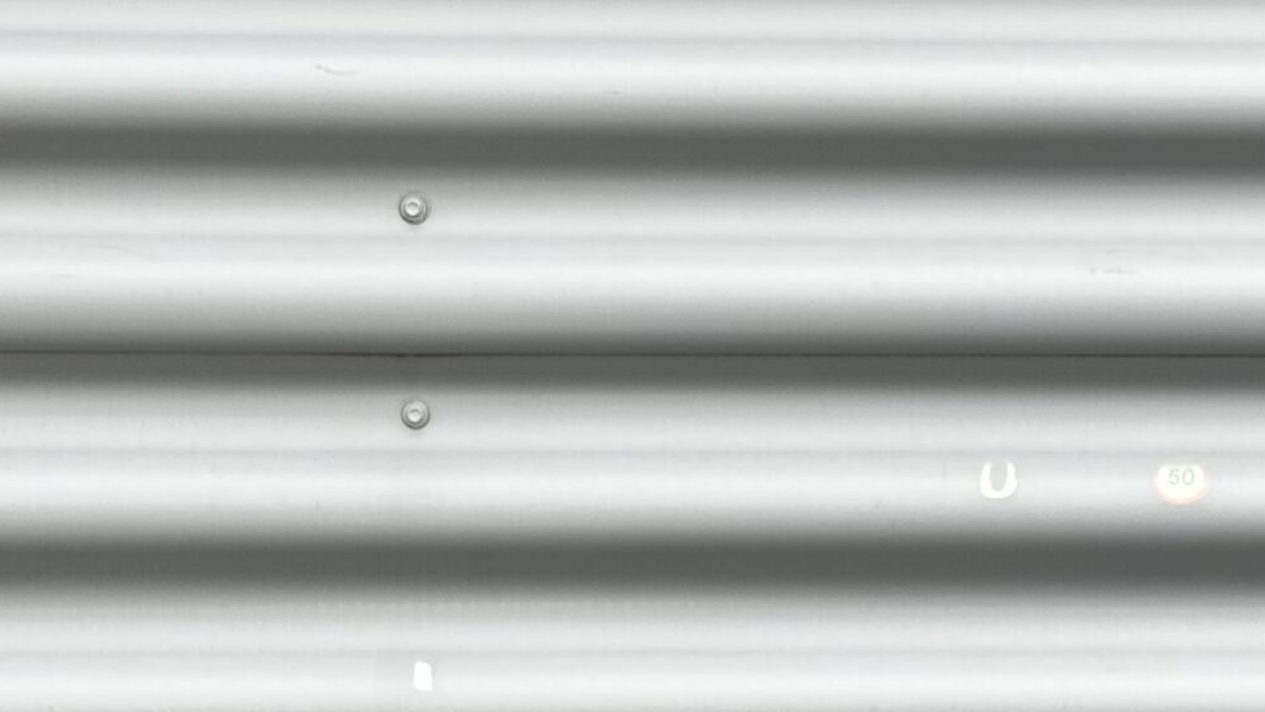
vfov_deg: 8.9
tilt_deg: -3.1
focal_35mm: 136
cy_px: 532
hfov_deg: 15.7
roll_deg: -0.7
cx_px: 1023
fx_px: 4563
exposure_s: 1/204
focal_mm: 6.86
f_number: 1.78
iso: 64
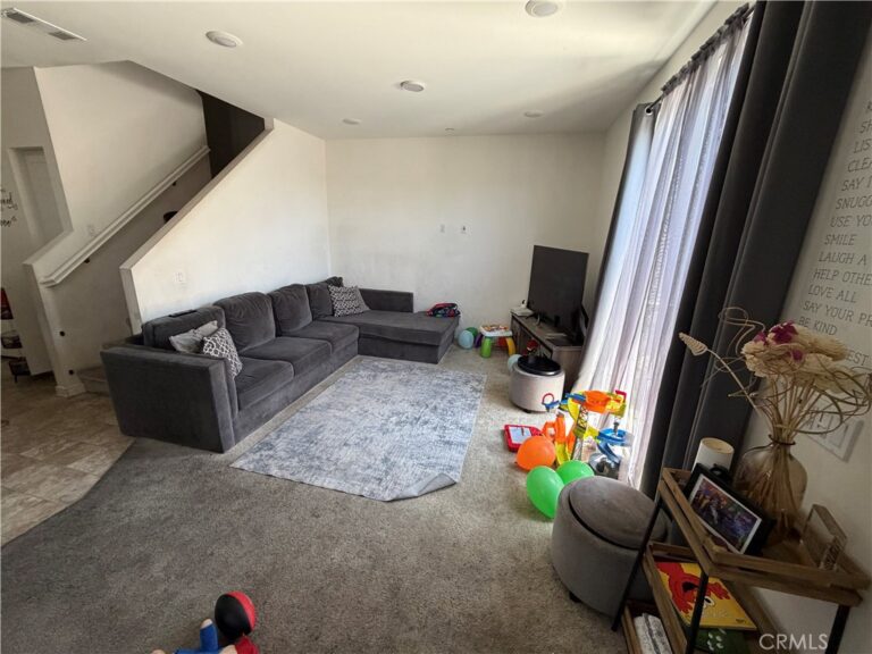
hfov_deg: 102.1
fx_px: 353
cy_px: 327
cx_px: 436
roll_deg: -1.1
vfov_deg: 85.7
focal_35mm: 14
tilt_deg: -16.0
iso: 320
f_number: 2.2
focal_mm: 2.22
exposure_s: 1/83
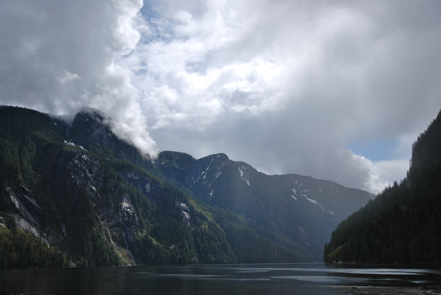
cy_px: 148
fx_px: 368
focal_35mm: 30
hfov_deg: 61.9
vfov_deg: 43.7
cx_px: 220
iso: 100
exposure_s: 1/800
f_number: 5.6
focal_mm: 20
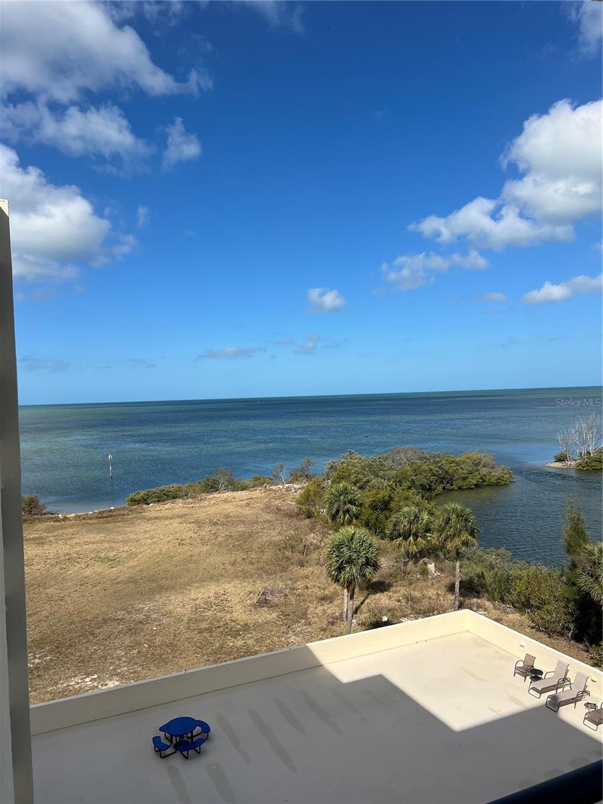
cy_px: 402
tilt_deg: -1.1
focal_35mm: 26
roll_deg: +2.2
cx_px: 302
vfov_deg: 67.3
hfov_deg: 53.1
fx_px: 604
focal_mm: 5.7
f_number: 1.5
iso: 50
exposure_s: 1/6579
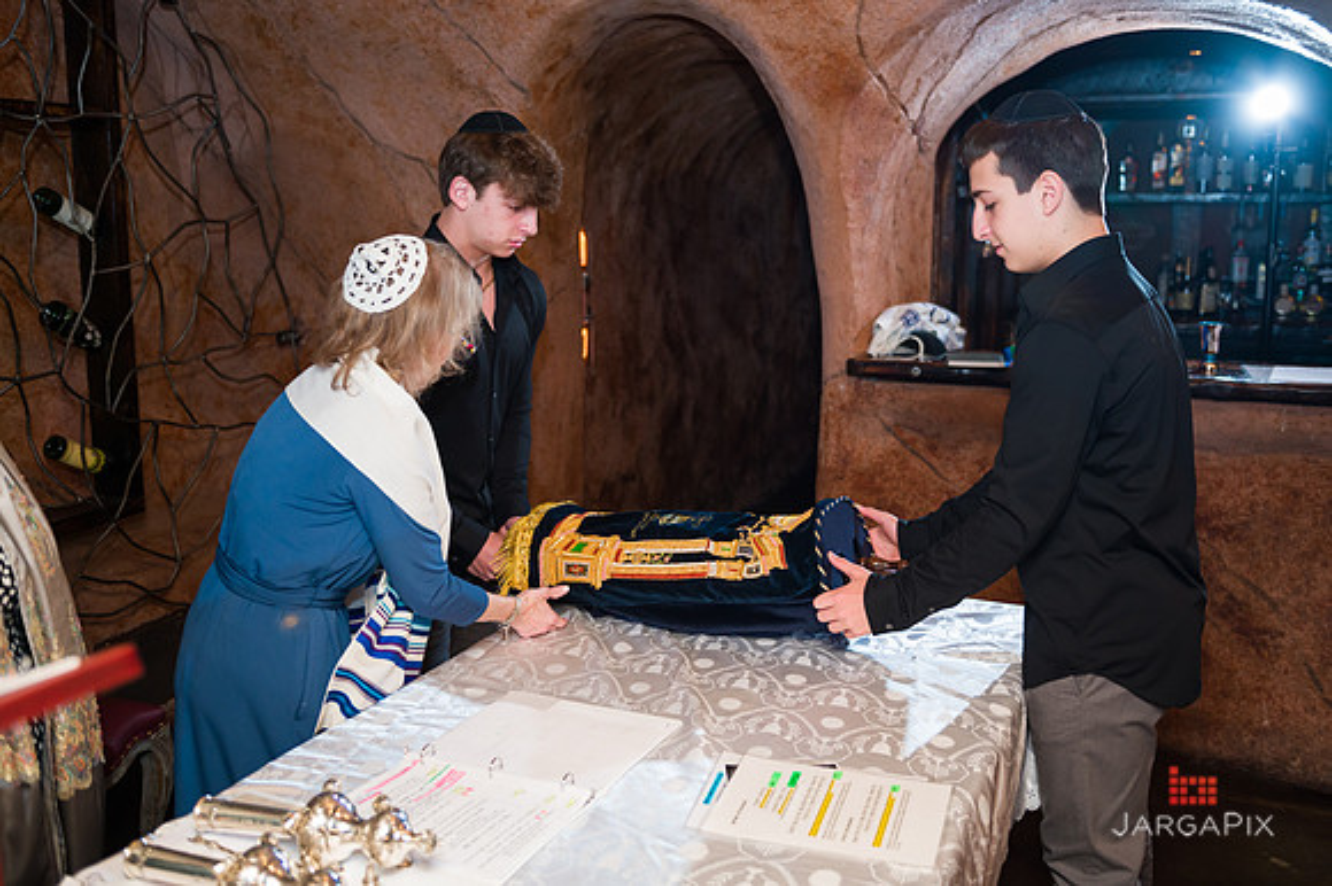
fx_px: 1245
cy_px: 421
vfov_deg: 39.2
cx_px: 668
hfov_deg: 56.3
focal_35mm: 34
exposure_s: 1/200
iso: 1250
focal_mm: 32
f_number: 3.2
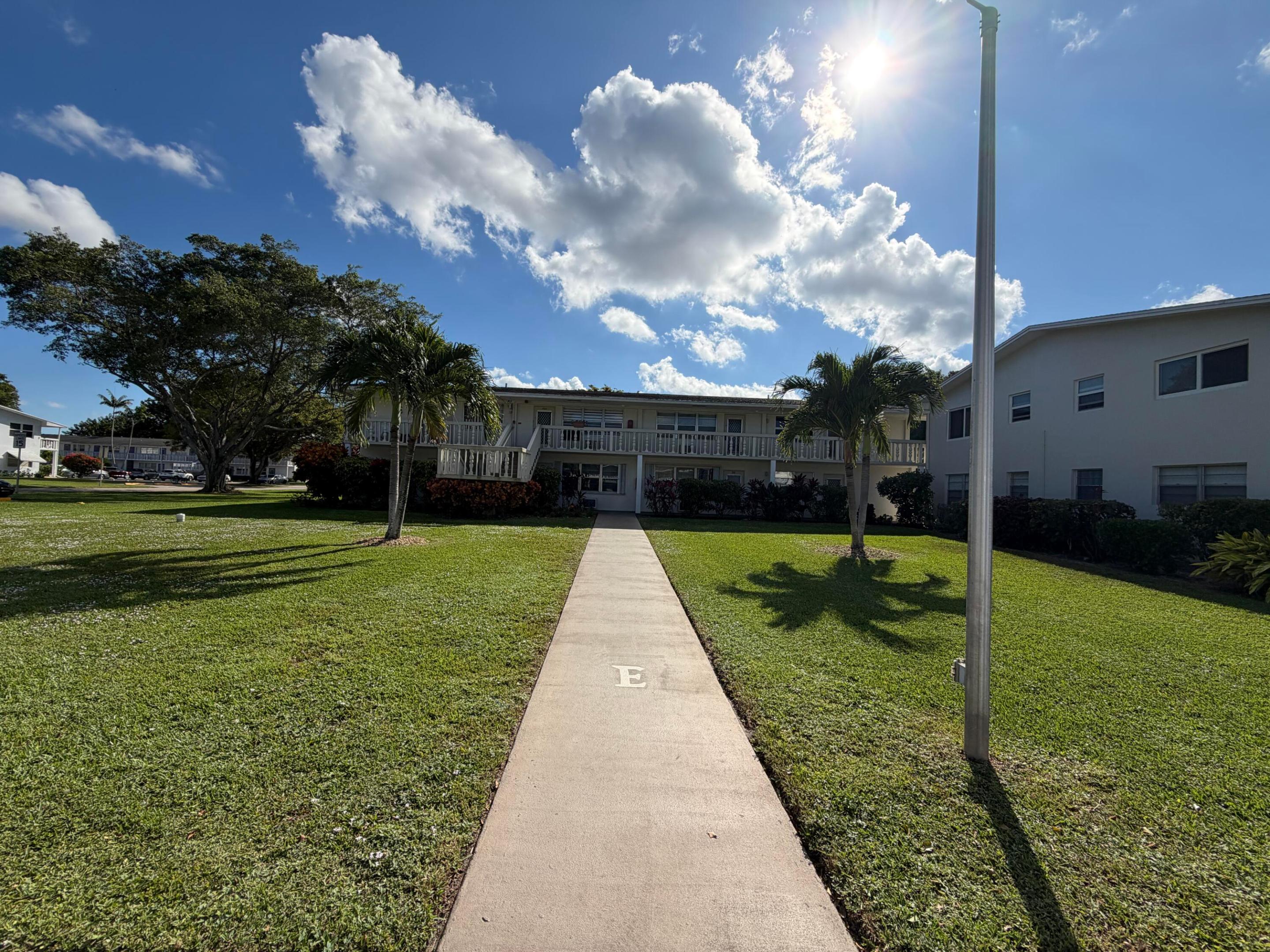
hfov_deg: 102.1
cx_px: 635
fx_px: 514
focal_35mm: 14
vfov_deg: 85.7
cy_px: 476
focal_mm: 2.22
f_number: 2.2
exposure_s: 1/1613
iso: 25
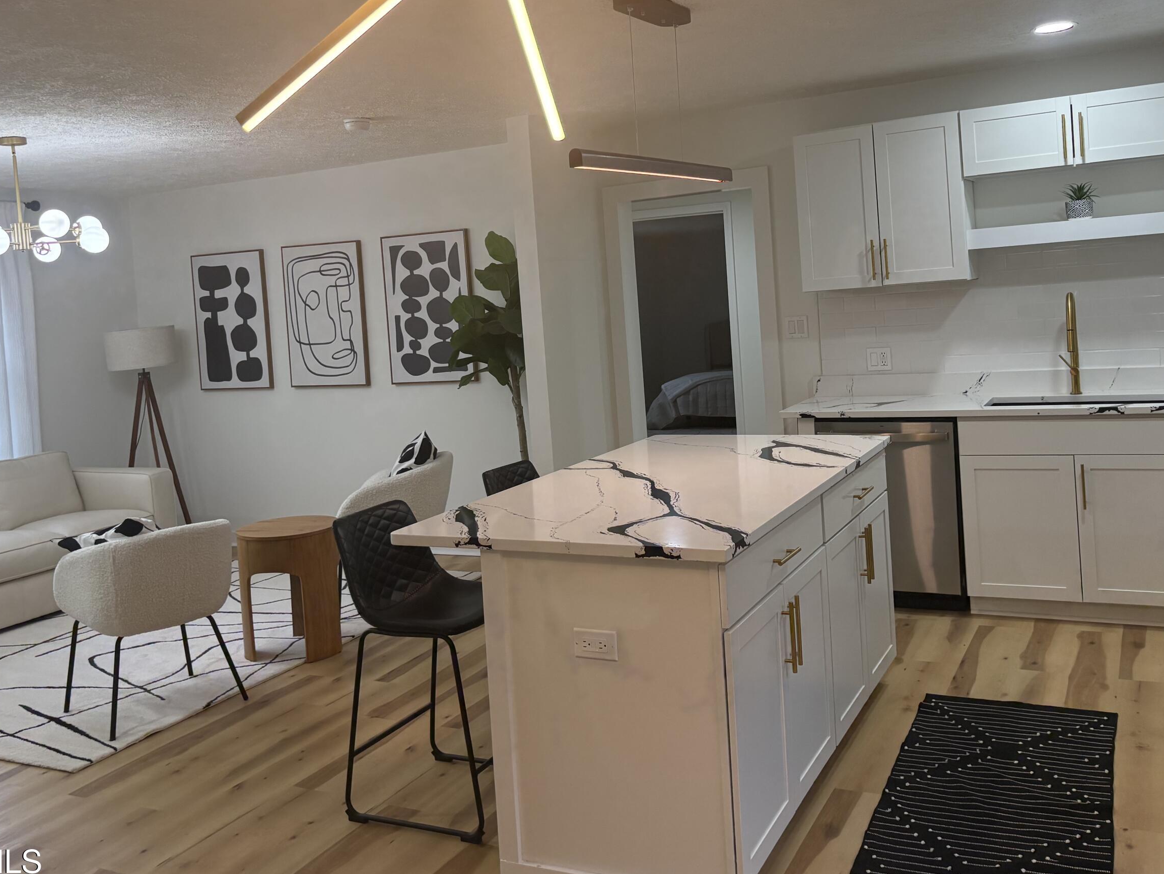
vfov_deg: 41.6
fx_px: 1143
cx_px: 560
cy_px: 343
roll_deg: +4.1
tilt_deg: -2.6
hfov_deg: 53.9
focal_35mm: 34
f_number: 1.6
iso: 125
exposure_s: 1/168
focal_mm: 5.96
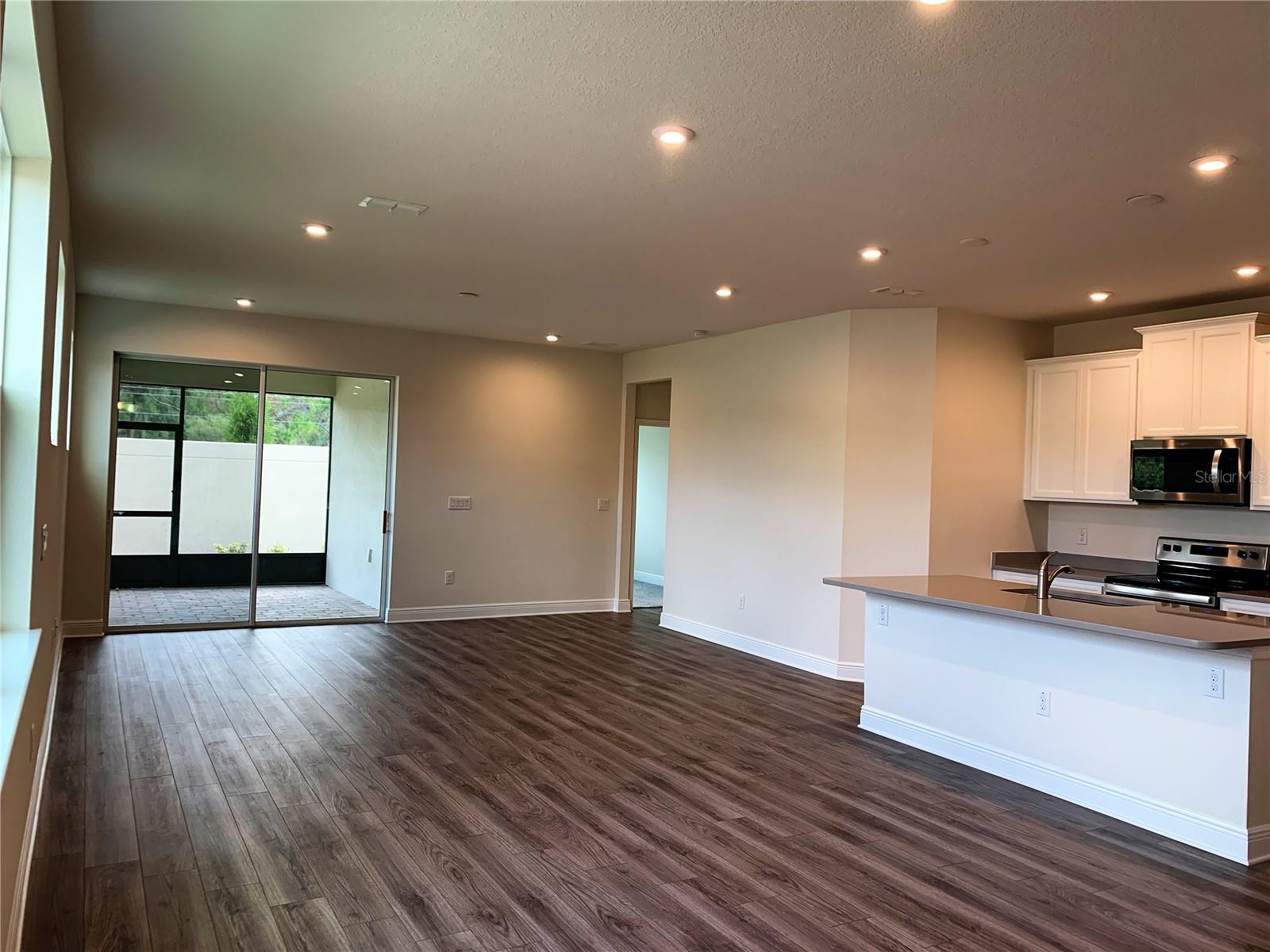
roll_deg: -2.6
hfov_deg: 67.3
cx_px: 635
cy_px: 476
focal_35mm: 26
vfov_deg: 53.1
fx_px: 954
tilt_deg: +1.5
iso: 64
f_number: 1.8
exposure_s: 1/120
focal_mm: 4.25
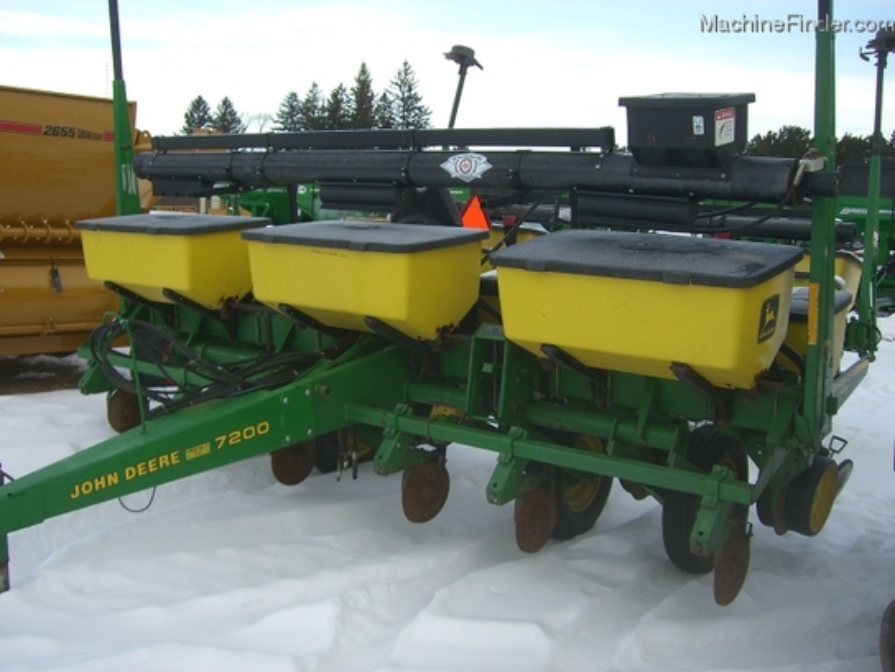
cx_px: 448
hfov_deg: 49.0
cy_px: 336
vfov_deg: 37.7
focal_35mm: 38
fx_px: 982
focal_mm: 6.2
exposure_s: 1/250
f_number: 2.7
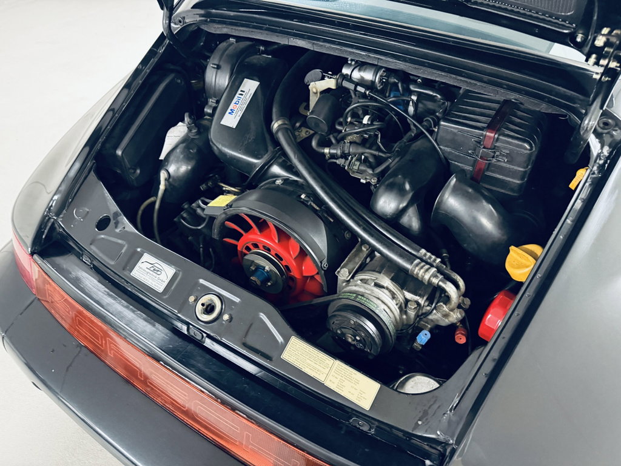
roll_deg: +1.1
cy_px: 233
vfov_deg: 56.8
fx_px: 431
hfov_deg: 71.6
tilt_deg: -42.9
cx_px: 310
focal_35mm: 24
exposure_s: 1/33
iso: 1000
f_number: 1.78
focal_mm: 6.76
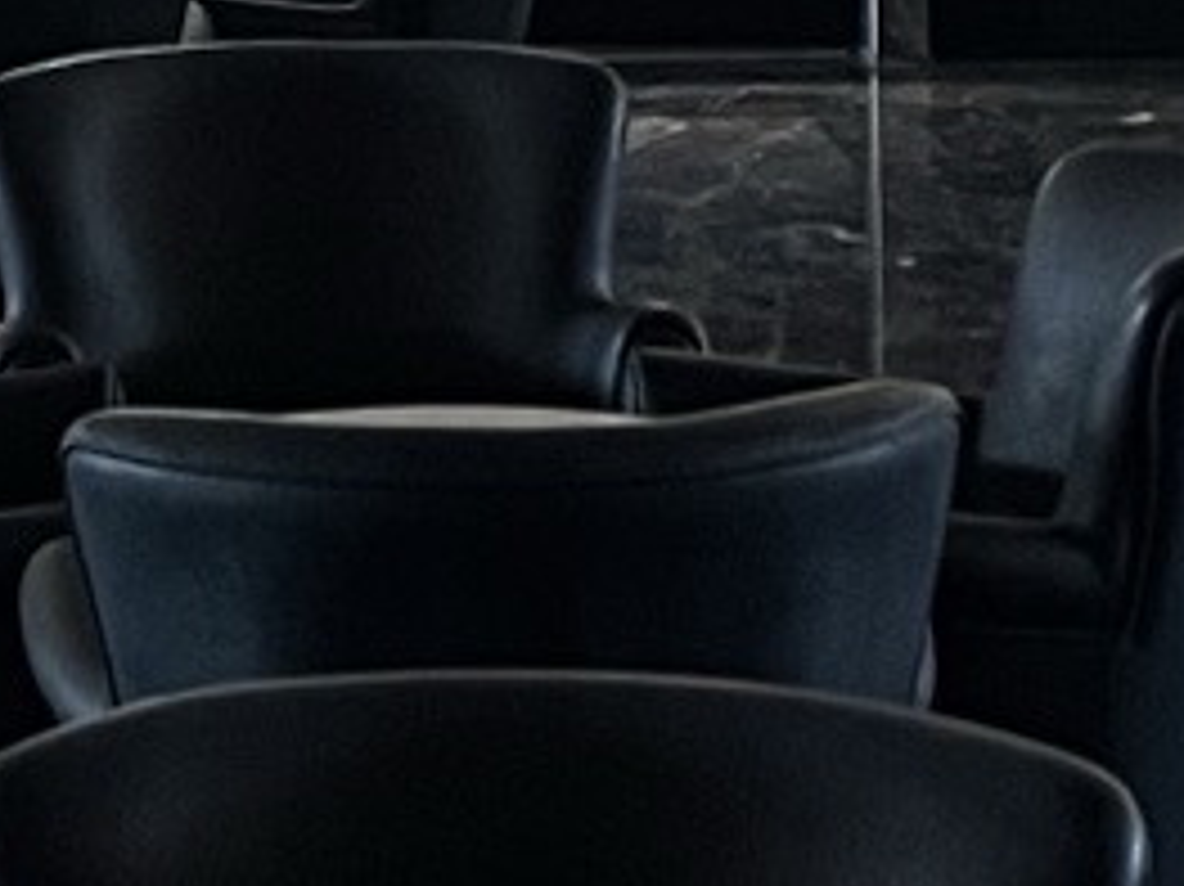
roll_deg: +1.6
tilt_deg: -2.5
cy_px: -517
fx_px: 6496
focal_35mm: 190
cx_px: 117
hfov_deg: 10.4
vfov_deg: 7.6
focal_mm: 5.7
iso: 400
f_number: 1.5
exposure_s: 1/60
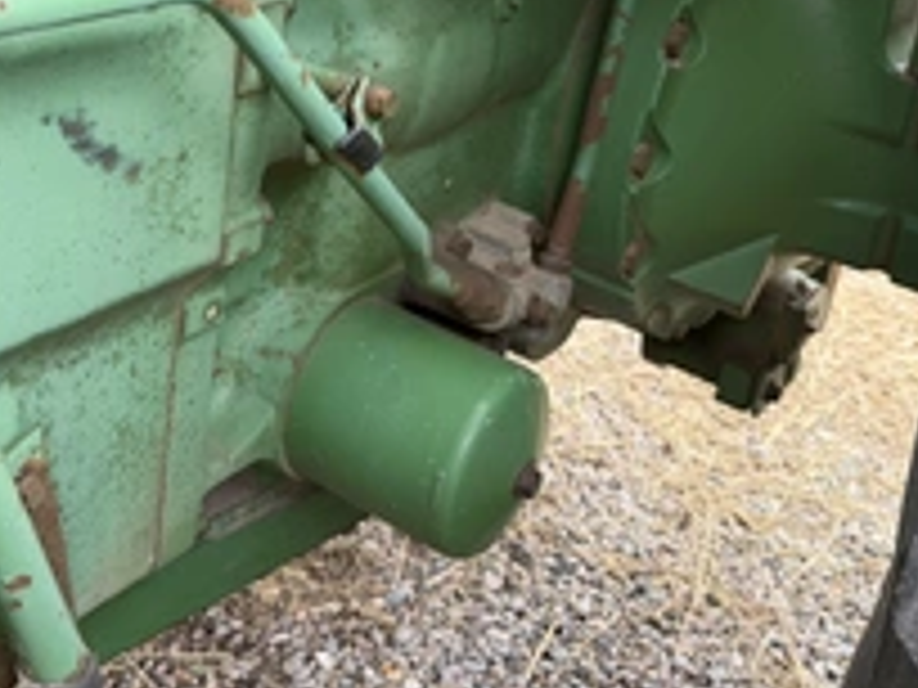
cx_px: 364
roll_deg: -8.6
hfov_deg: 40.2
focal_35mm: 47
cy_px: 81
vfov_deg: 29.7
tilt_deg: -17.4
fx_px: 1246
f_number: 1.78
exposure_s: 1/139
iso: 64
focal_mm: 6.76
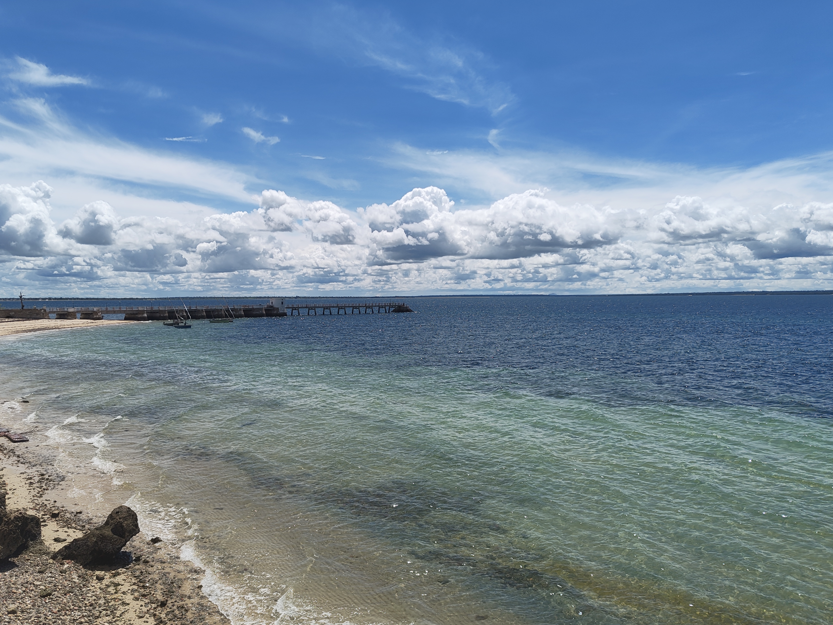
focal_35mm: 27
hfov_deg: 65.2
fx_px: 650
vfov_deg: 51.3
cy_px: 344
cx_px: 380
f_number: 1.88
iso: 50
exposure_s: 1/1530
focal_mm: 5.56
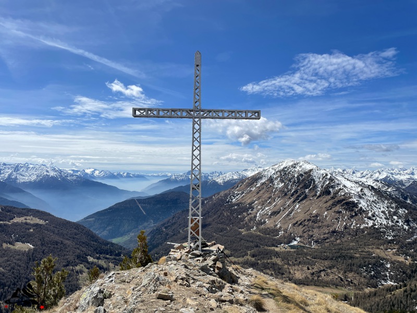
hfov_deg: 67.3
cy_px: 156
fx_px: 313
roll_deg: -0.9
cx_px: 208
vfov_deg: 53.1
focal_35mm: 26
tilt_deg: +3.8
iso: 32
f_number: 1.6
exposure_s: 1/7299
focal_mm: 4.2
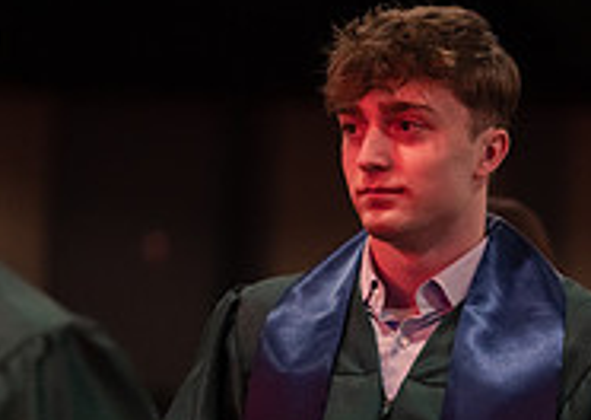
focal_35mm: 166
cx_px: 512
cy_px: 385
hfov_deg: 12.1
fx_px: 2780
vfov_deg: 8.6
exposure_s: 1/500
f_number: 1.2
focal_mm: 50
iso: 1250
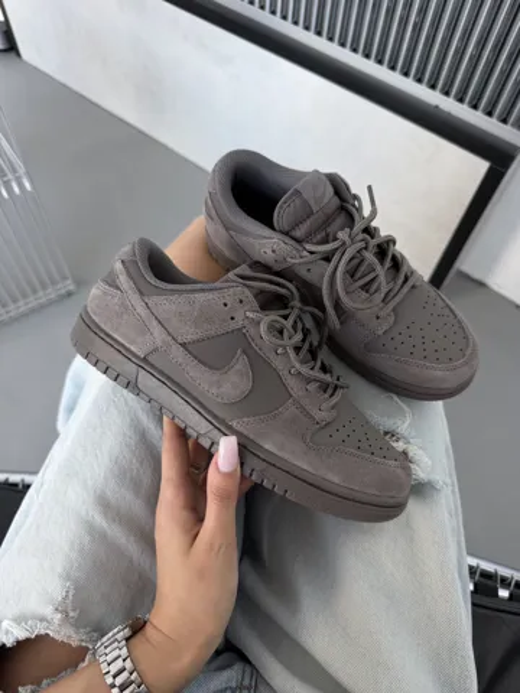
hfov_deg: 56.8
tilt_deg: -58.5
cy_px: 346
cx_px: 260
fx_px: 481
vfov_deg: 71.6
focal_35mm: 24
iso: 160
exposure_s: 1/121
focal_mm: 6.76
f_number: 1.78
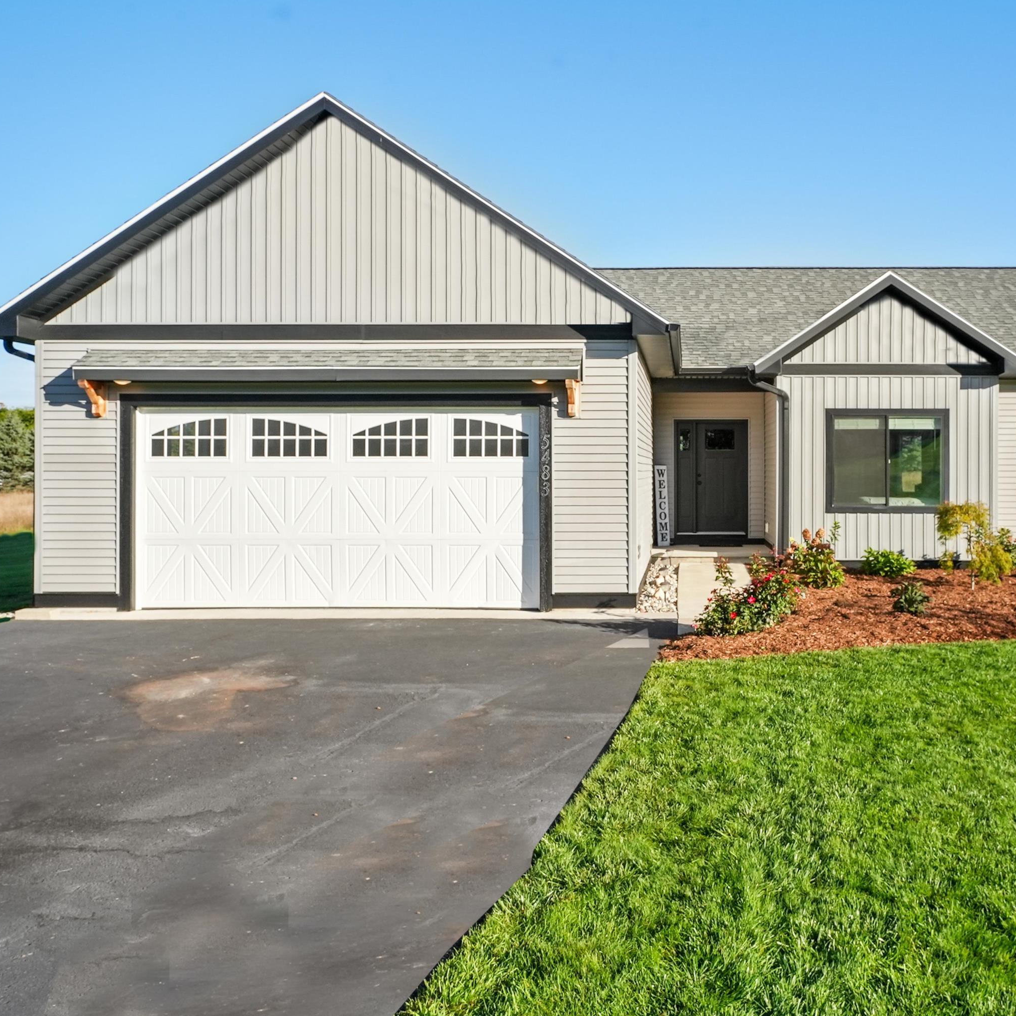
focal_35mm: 31
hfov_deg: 51.7
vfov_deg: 52.5
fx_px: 1029
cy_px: 505
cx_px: 661
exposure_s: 1/160
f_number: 13
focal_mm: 24
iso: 640
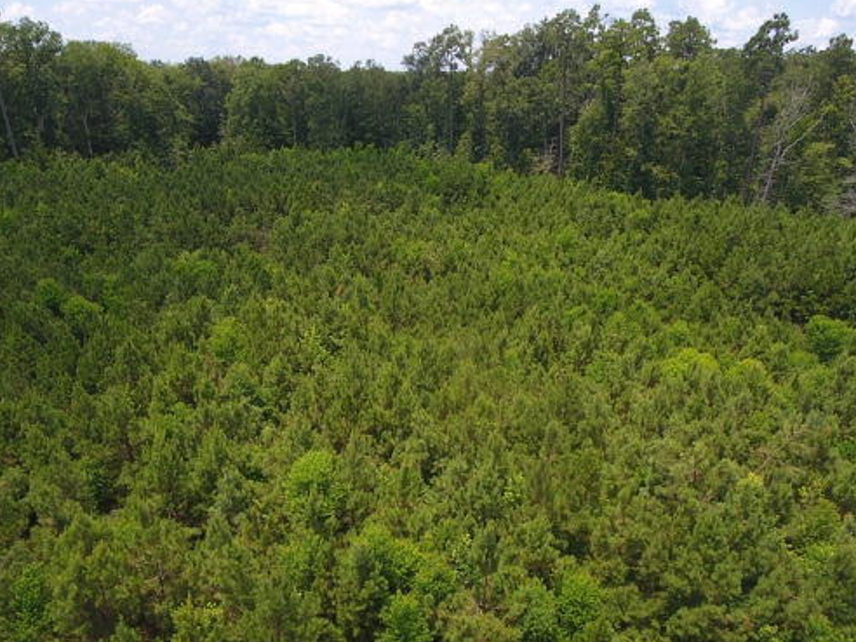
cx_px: 442
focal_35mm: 26
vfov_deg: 52.4
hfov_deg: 67.3
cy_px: 407
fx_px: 643
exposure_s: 1/490
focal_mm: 3.61
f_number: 2.8
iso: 100
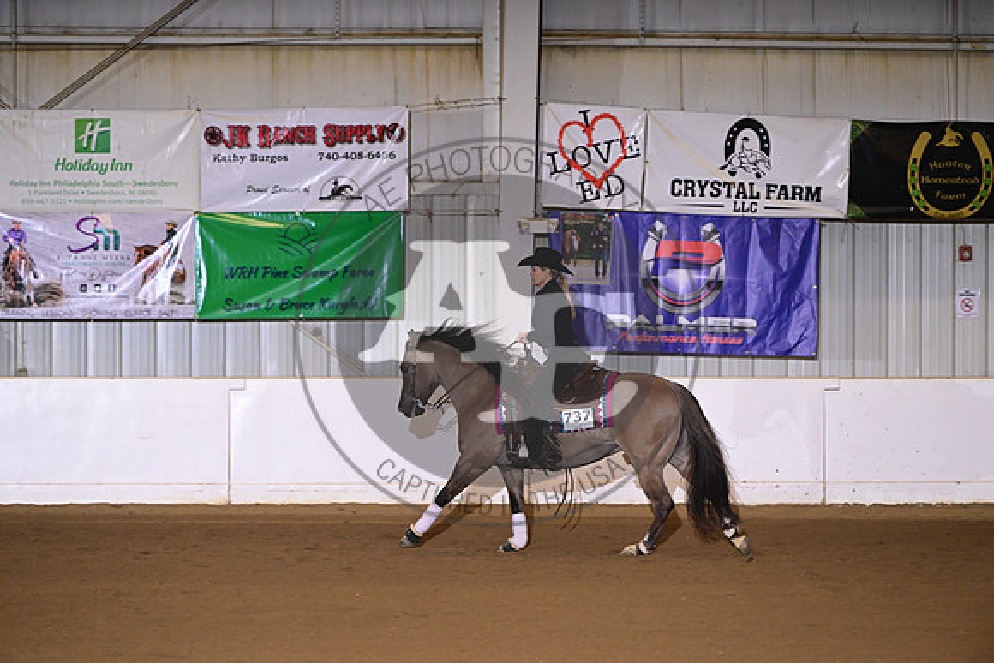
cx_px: 497
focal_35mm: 200
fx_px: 5523
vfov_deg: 6.9
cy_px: 332
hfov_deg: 10.3
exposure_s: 1/200
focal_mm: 200
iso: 2000
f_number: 4
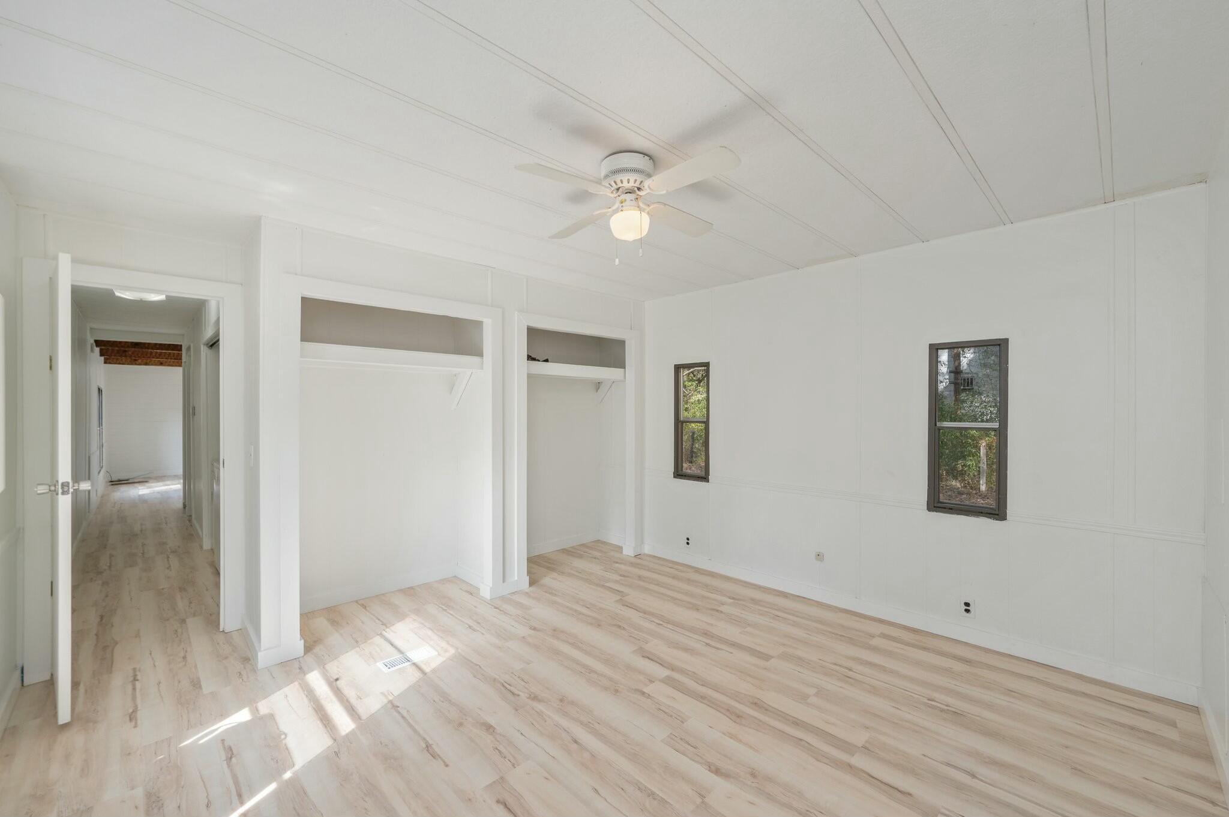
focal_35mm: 14
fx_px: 478
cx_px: 614
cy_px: 408
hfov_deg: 104.3
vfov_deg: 81.1
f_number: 9
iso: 125
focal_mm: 14
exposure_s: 1/40
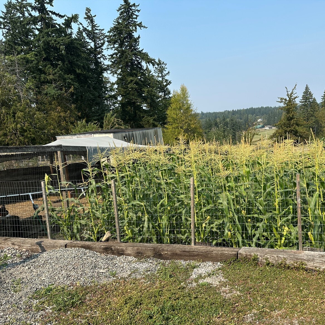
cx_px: 214
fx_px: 308
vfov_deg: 55.6
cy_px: 166
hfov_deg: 54.6
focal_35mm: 29
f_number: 1.78
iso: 80
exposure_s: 1/3597
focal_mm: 6.86
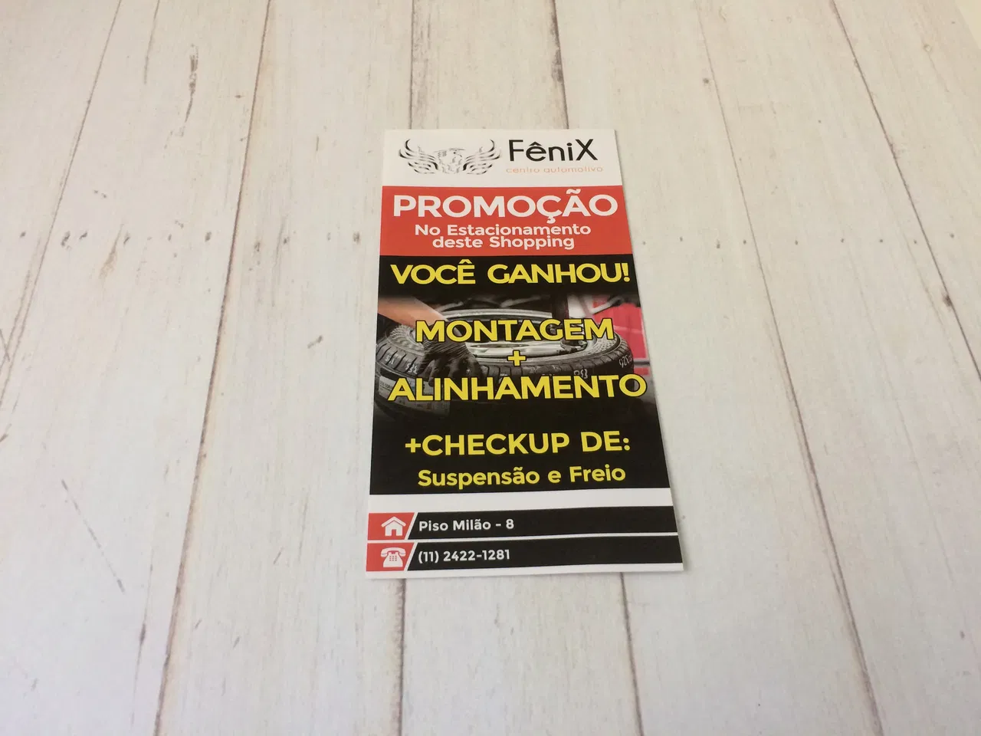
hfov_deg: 61.7
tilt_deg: -59.5
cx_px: 490
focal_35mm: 29
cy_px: 368
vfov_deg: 48.2
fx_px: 822
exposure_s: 1/30
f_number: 2.2
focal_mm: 4.15
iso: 40
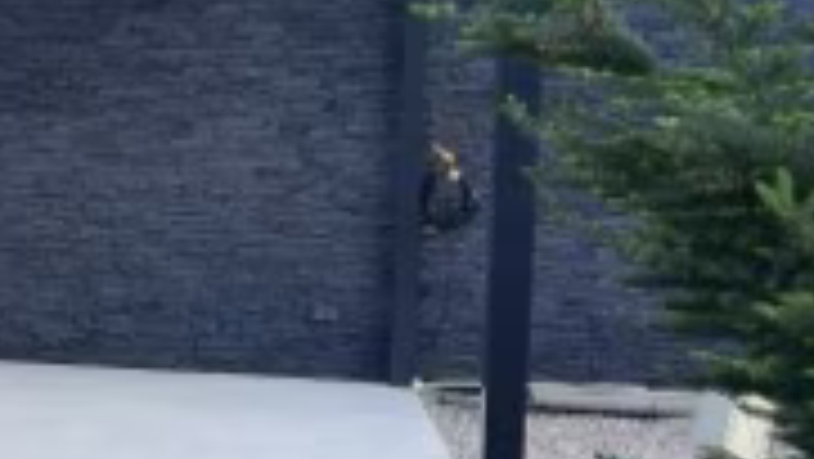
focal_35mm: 75
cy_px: 220
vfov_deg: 16.1
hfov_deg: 25.1
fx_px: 1620
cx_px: -189
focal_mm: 3.83
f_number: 2.2
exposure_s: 1/193
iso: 50
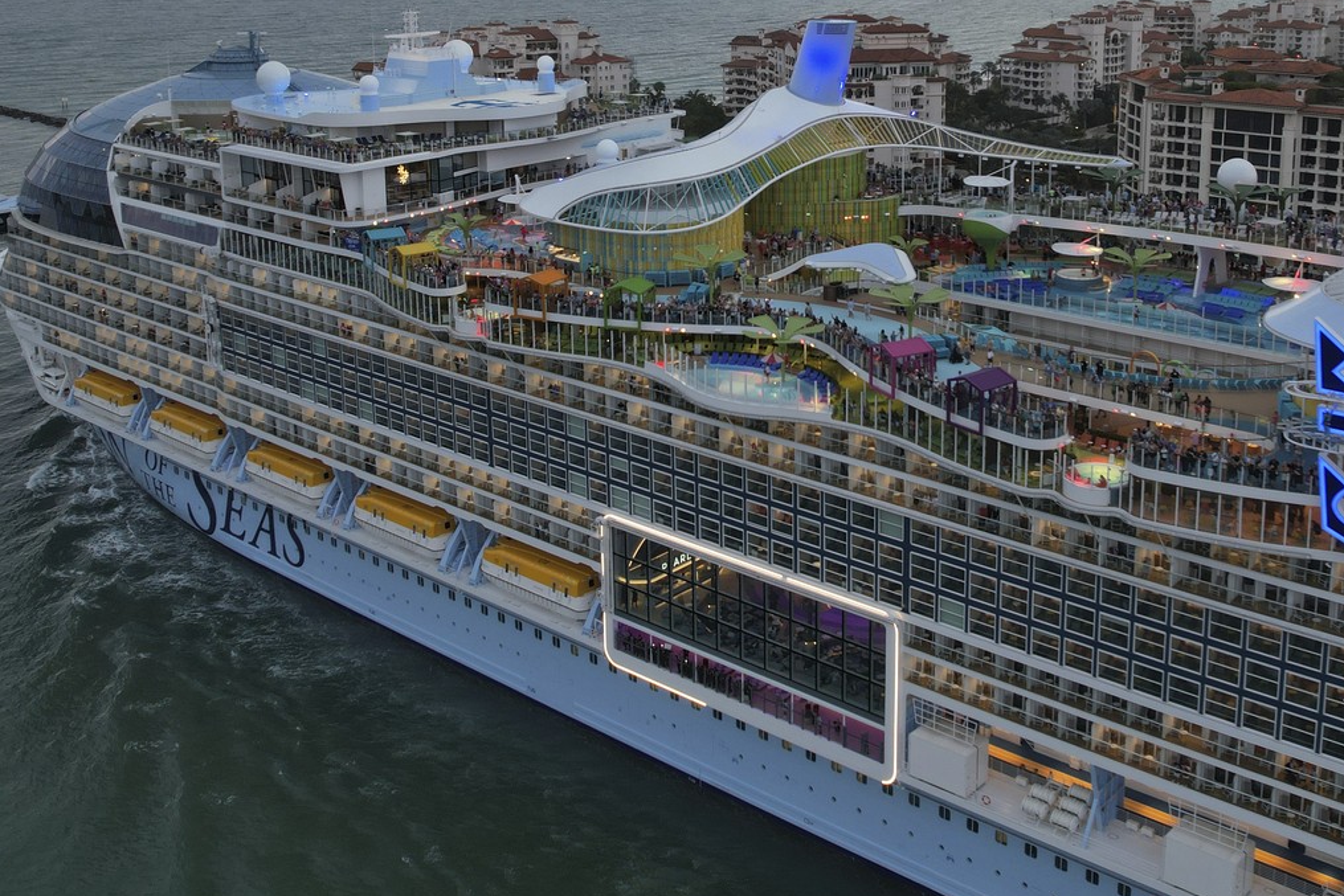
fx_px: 1456
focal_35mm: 39
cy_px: 159
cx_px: 800
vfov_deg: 33.1
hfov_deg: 49.3
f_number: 2.8
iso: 110
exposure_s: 1/50
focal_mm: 8.38
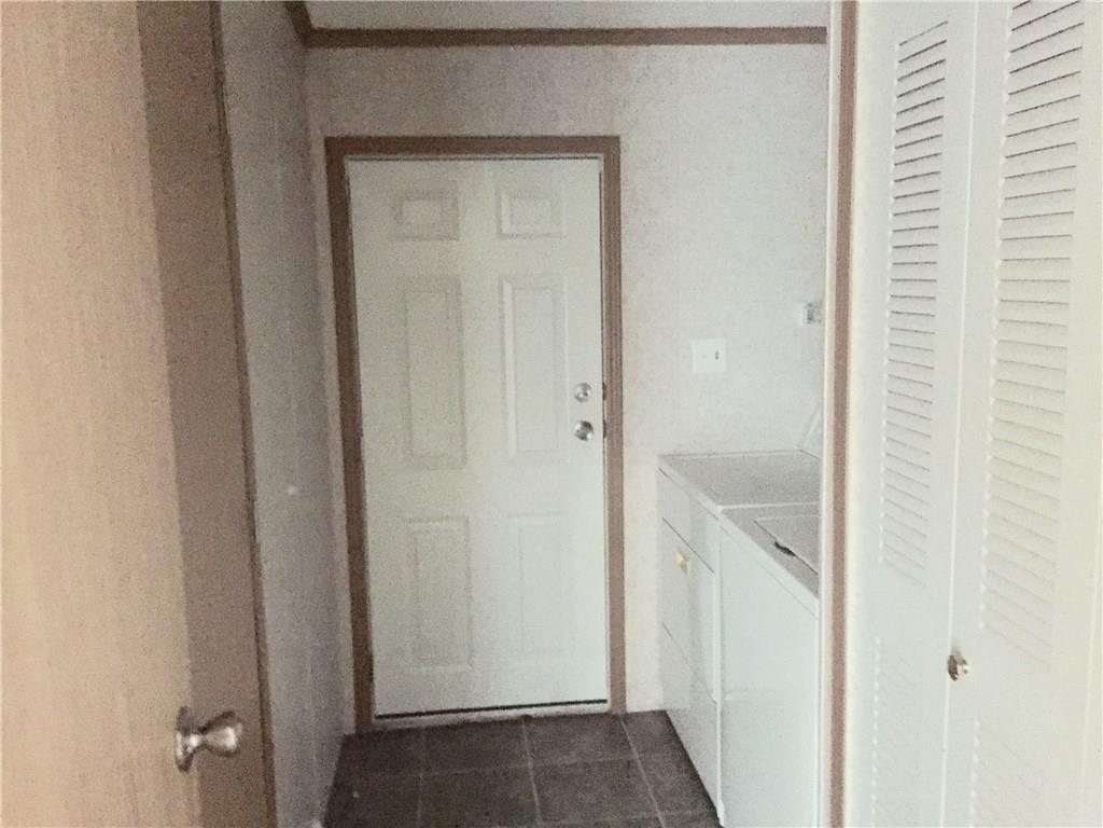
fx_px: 924
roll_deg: +1.7
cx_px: 552
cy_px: 414
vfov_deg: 48.2
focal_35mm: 29
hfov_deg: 61.7
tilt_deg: -8.5
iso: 1600
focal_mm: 4.15
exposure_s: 1/15
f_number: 2.2
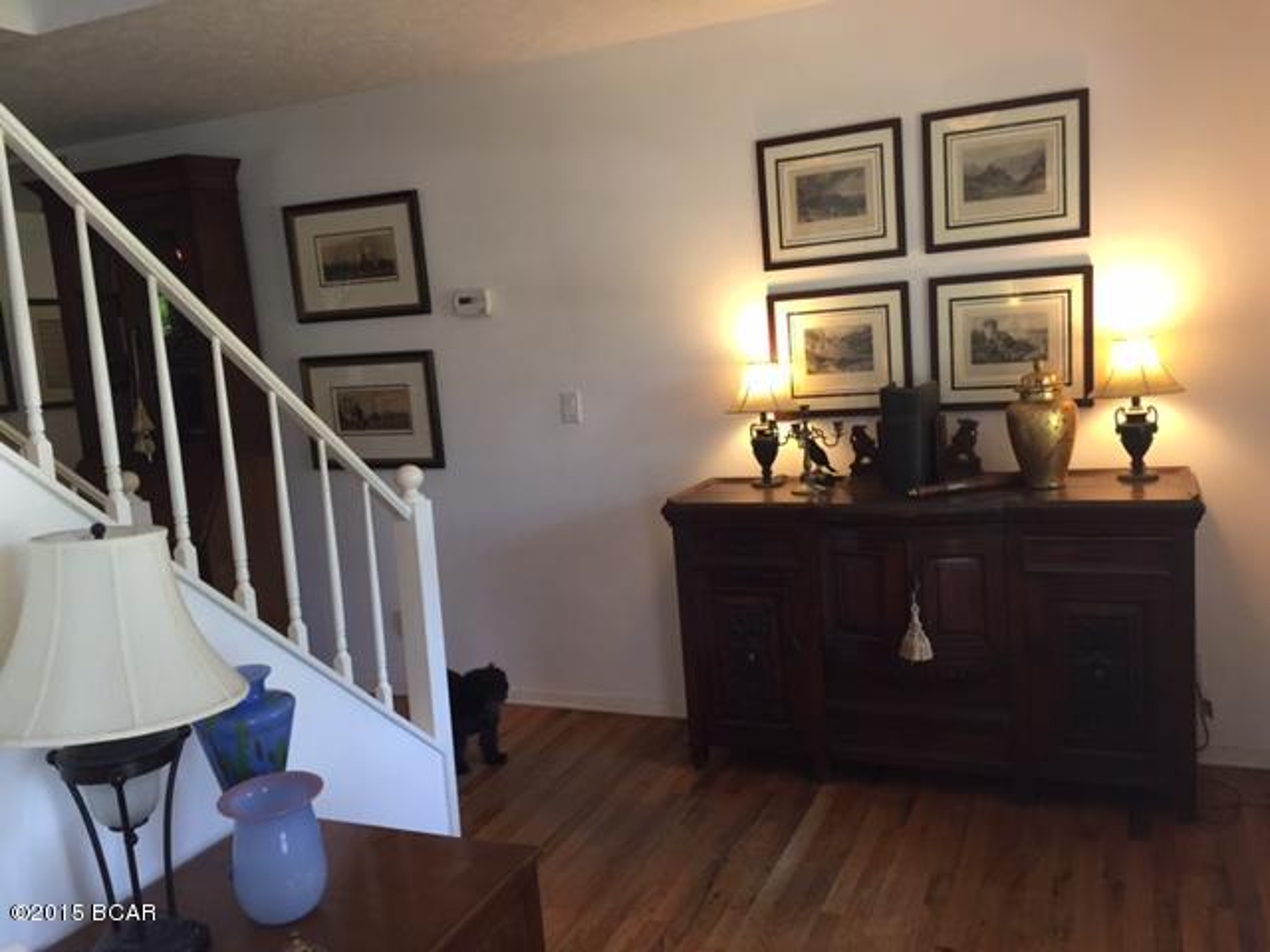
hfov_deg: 61.7
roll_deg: +2.9
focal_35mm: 29
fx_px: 1064
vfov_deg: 48.2
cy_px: 476
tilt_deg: -8.3
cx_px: 635
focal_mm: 4.15
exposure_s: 1/30
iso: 100
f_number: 2.2
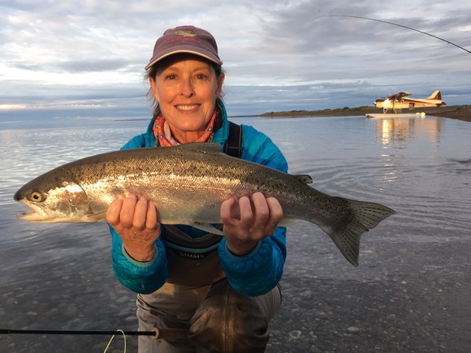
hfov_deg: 56.7
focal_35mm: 32
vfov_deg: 44.1
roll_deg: +2.2
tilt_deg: -5.9
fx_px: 435
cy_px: 159
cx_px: 214
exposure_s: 1/120
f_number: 2.2
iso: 25
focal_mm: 4.15
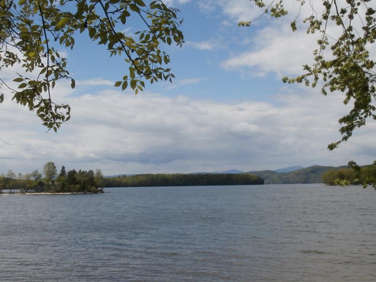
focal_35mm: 48
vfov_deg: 30.2
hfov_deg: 39.7
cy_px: 152
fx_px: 521
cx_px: 195
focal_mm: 6.67
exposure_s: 1/2000
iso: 100
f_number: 3.9
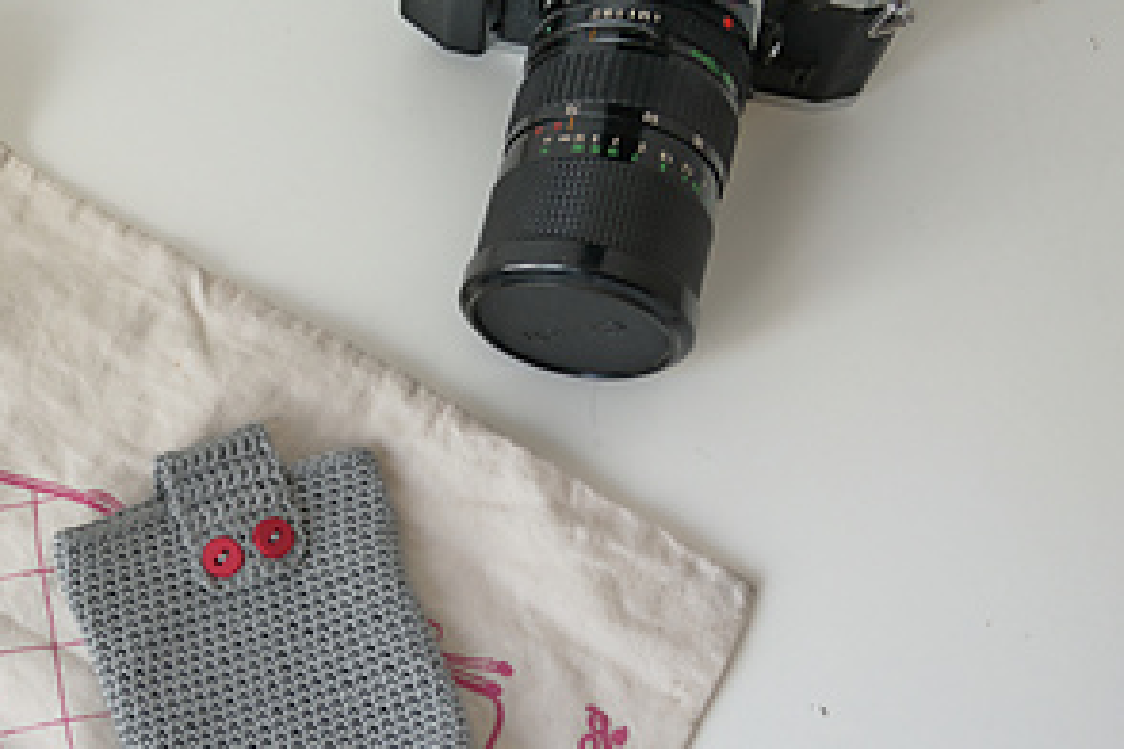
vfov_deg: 25.9
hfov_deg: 37.8
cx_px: 268
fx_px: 1592
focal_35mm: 51
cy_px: 621
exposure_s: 1/100
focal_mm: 20
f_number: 3.5
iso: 100
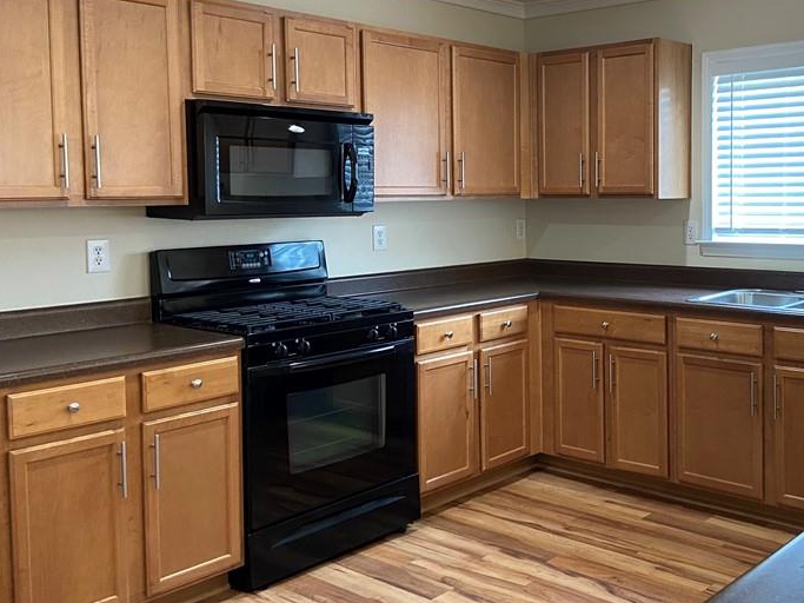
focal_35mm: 39
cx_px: 587
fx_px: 906
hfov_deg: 46.4
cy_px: 256
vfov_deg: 36.7
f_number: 1.8
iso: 160
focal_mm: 4.25
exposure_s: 1/60
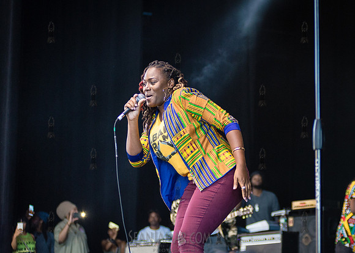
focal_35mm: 113
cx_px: 256
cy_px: 128
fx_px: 1138
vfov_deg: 12.7
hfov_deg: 17.7
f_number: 2.8
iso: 2500
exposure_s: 1/400
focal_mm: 80
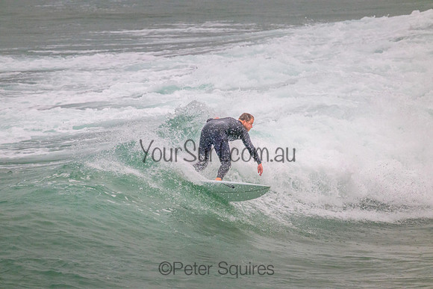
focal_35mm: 800
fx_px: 9624
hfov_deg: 2.6
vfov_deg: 1.7
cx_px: 216
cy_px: 144
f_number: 11
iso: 3200
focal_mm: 800
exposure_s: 1/1250
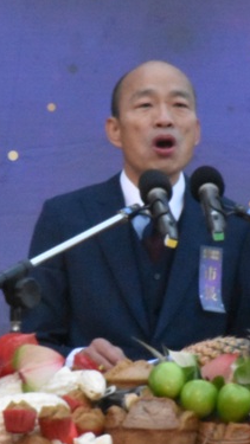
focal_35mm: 457
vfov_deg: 4.7
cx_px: 59
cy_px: 237
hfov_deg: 2.7
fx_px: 5384
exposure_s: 1/200
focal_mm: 140
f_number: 36
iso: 9000
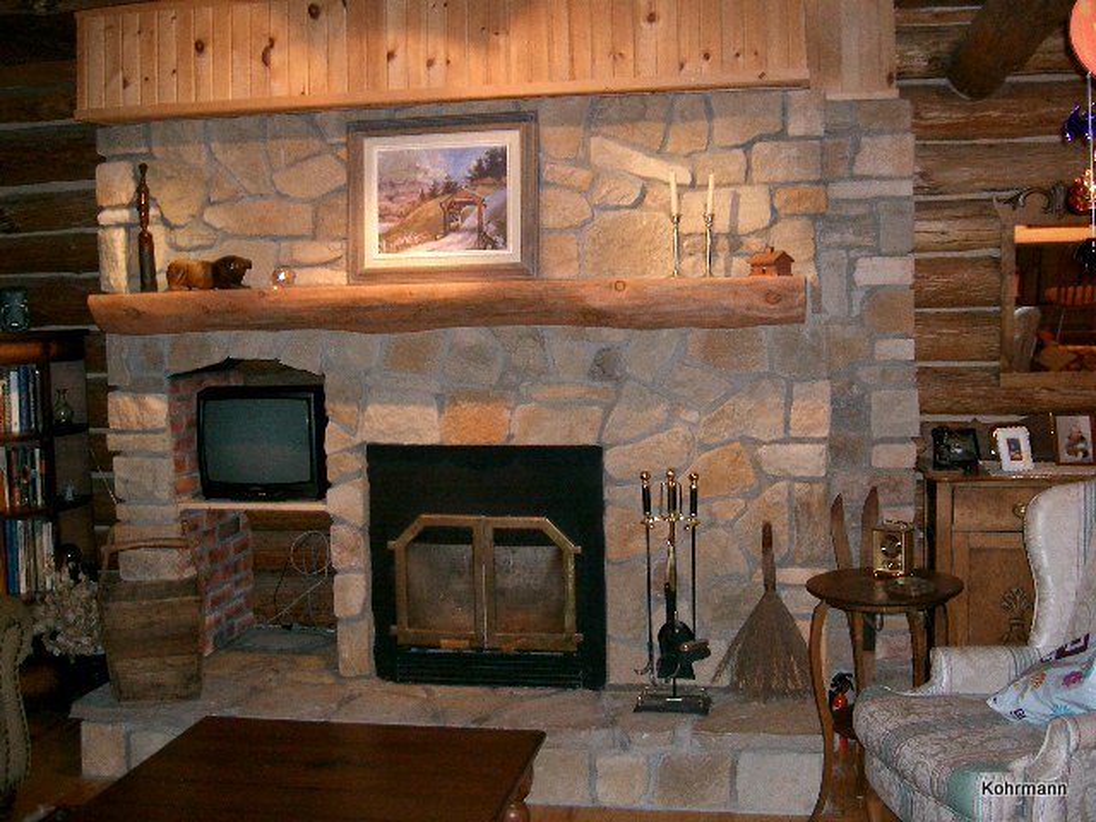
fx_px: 1235
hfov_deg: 47.9
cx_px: 548
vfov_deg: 36.8
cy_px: 411
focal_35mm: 39
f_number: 2.8
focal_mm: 8
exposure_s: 1/50
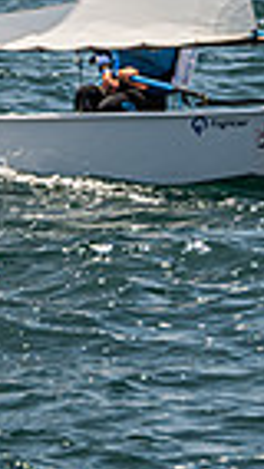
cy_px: -124
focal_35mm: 746
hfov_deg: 1.6
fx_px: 9273
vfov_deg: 2.9
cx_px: -440
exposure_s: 1/1250
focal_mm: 150
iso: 250
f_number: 7.1
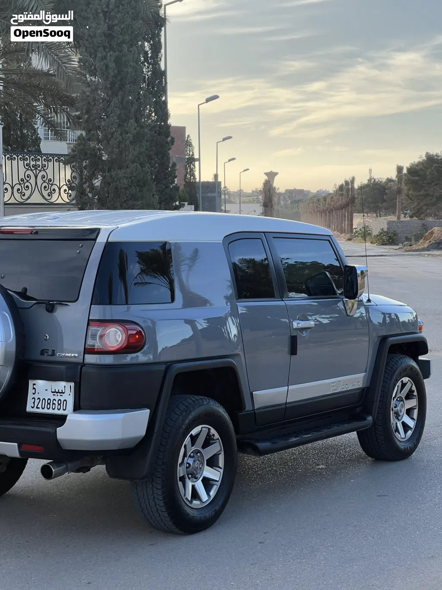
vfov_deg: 25.3
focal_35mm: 77
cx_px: 221
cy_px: 295
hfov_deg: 19.1
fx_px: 1311
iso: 32
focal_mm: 9
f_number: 2.8
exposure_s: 1/382
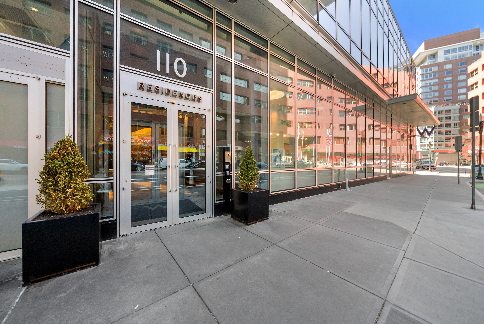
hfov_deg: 112.6
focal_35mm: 12
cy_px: 162
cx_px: 242
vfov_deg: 90.1
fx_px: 161
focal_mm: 12
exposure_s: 1/160
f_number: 6.3
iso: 800
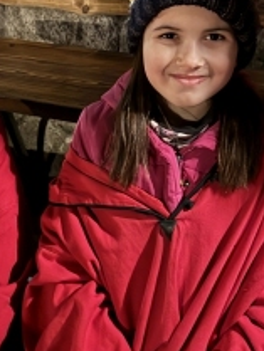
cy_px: 166
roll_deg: +0.0
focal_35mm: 69
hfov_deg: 21.1
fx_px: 701
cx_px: 57
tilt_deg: -22.9
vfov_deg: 28.1
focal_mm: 6.86
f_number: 1.78
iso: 2000
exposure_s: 1/14
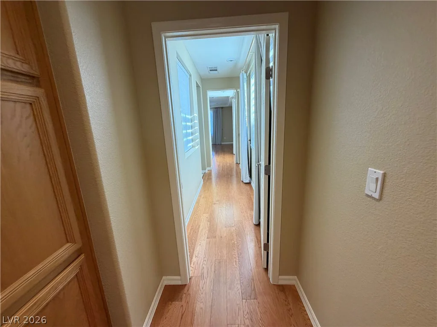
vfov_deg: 85.7
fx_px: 177
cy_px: 164
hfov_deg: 102.1
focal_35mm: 14
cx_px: 218
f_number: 2.2
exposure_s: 1/120
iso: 200
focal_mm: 2.22
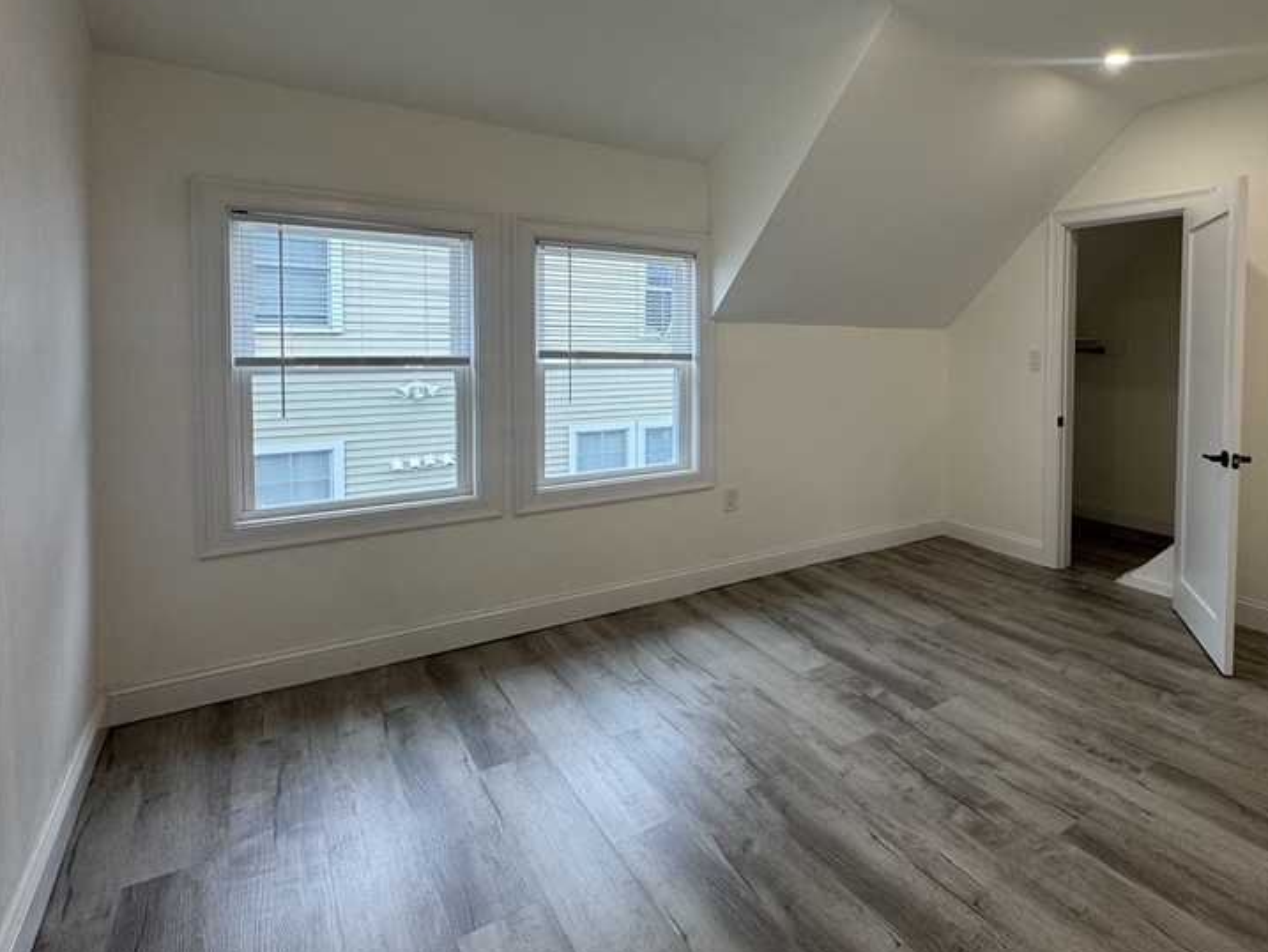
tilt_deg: -2.7
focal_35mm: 20
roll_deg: -0.8
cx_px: 898
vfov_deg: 65.2
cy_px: 368
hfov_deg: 77.6
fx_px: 733
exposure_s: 1/120
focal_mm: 2.22
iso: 80
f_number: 2.2
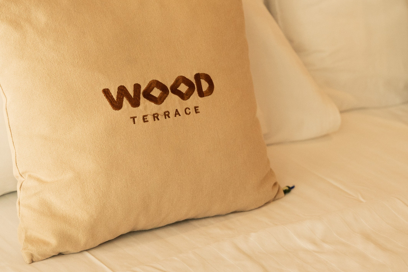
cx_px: 290
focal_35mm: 106
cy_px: 29
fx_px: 1201
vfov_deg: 12.8
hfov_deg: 19.2
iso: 1250
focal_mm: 49.5
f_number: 2.8
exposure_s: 1/200
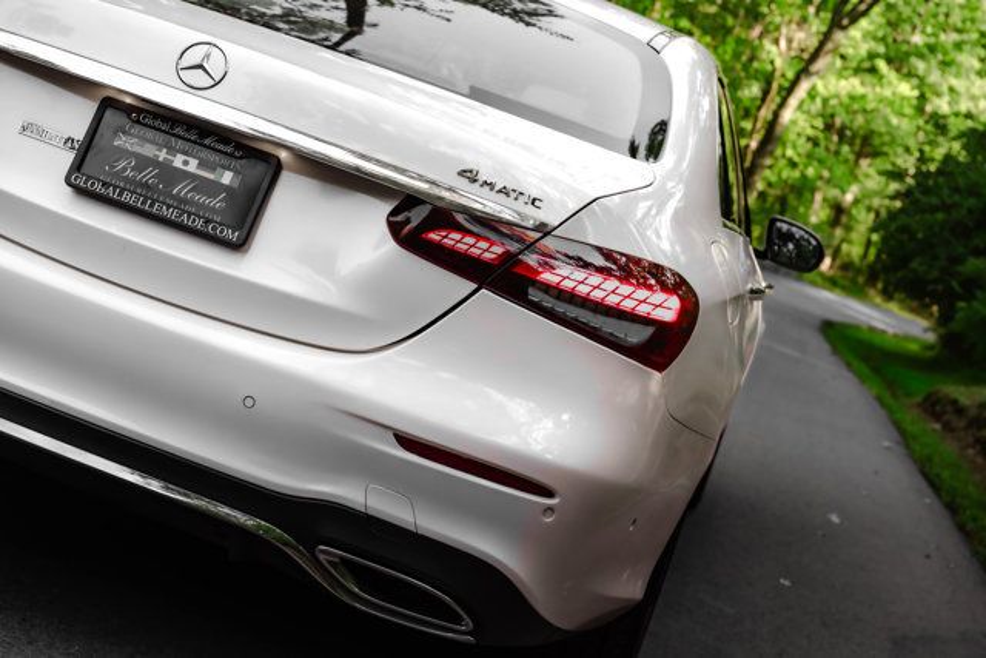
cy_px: 329
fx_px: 1644
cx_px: 493
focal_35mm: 60
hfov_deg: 33.4
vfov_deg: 22.6
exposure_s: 1/250
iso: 500
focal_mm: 60
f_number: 7.1
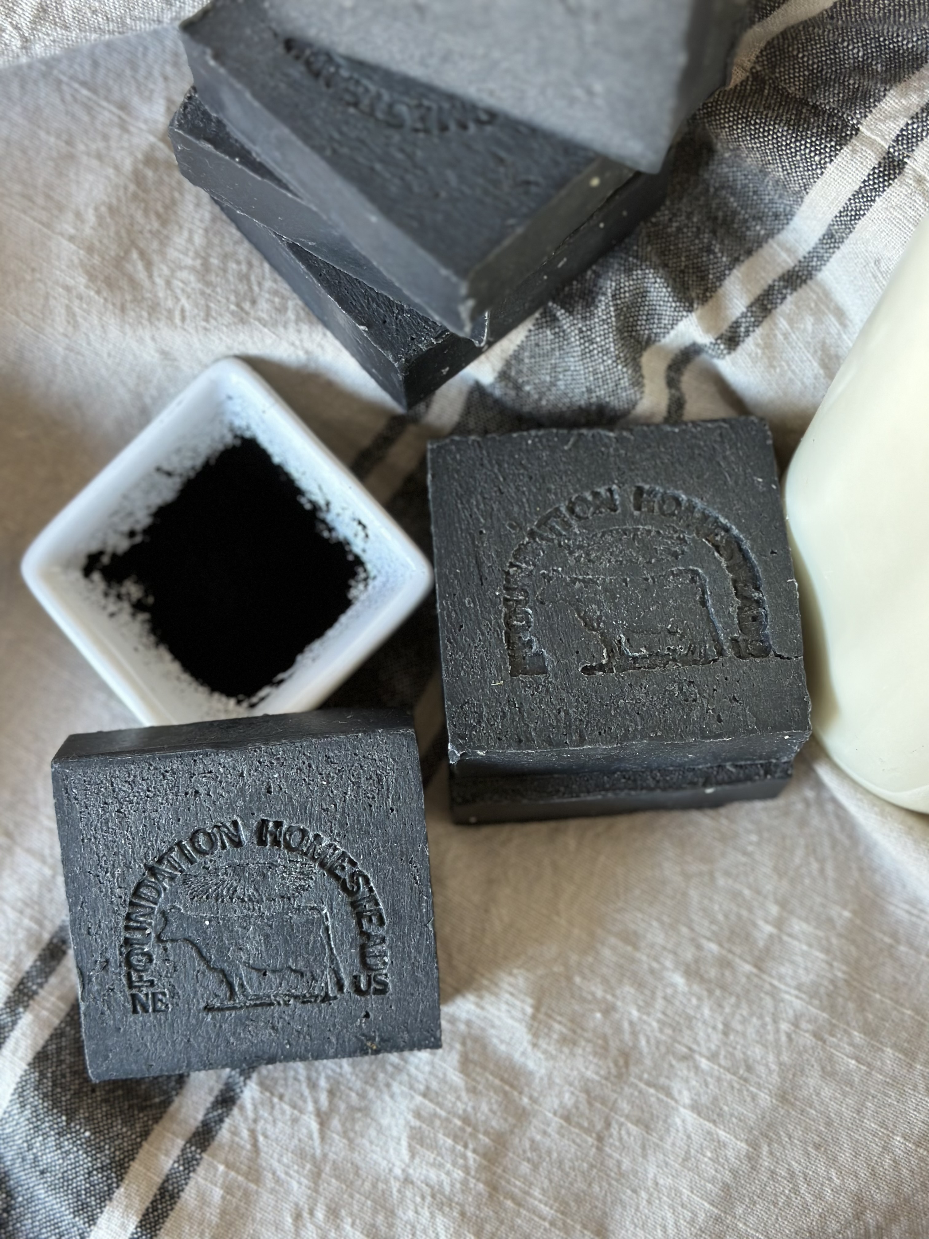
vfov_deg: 39.7
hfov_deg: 30.3
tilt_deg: -75.2
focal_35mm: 48
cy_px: 620
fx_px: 1718
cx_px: 464
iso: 200
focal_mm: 6.86
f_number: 1.78
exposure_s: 1/60
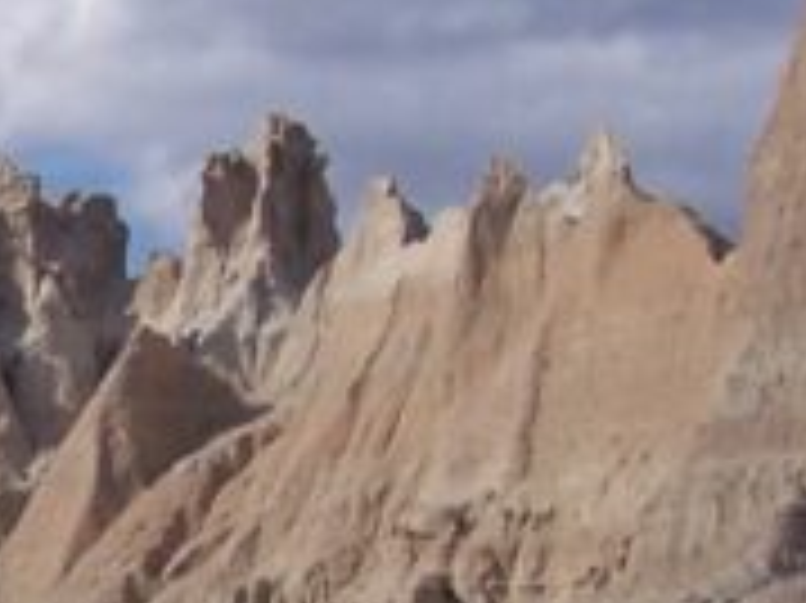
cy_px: 567
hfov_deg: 9.9
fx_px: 4537
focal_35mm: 195
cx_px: -302
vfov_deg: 7.6
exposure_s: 1/1000
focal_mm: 5.6
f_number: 5.6
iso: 80
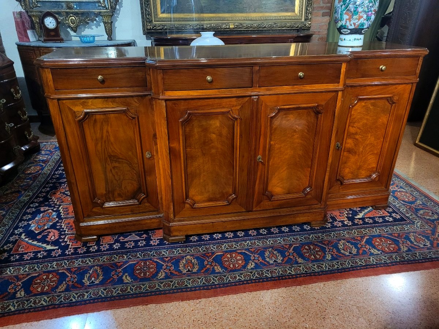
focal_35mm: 26
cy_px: 164
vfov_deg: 53.1
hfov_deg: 67.3
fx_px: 330
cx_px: 220
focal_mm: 5.4
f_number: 1.8
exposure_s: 1/50
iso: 640
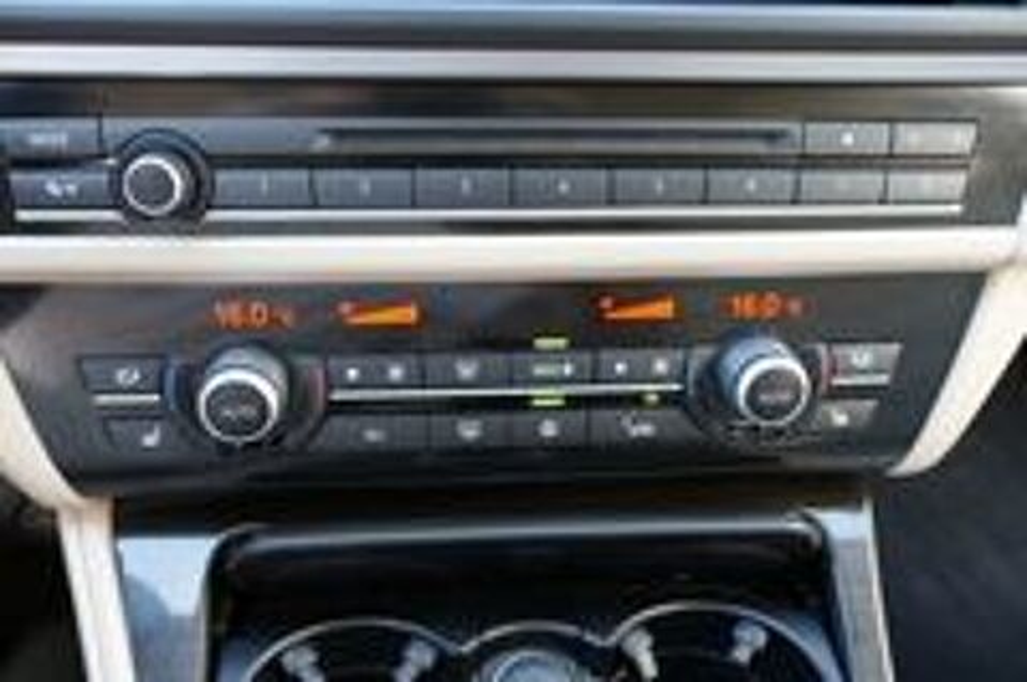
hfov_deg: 55.8
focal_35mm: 34
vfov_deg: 38.8
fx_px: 969
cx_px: 514
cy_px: 341
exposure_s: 1/80
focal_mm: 12.38
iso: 400
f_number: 3.1
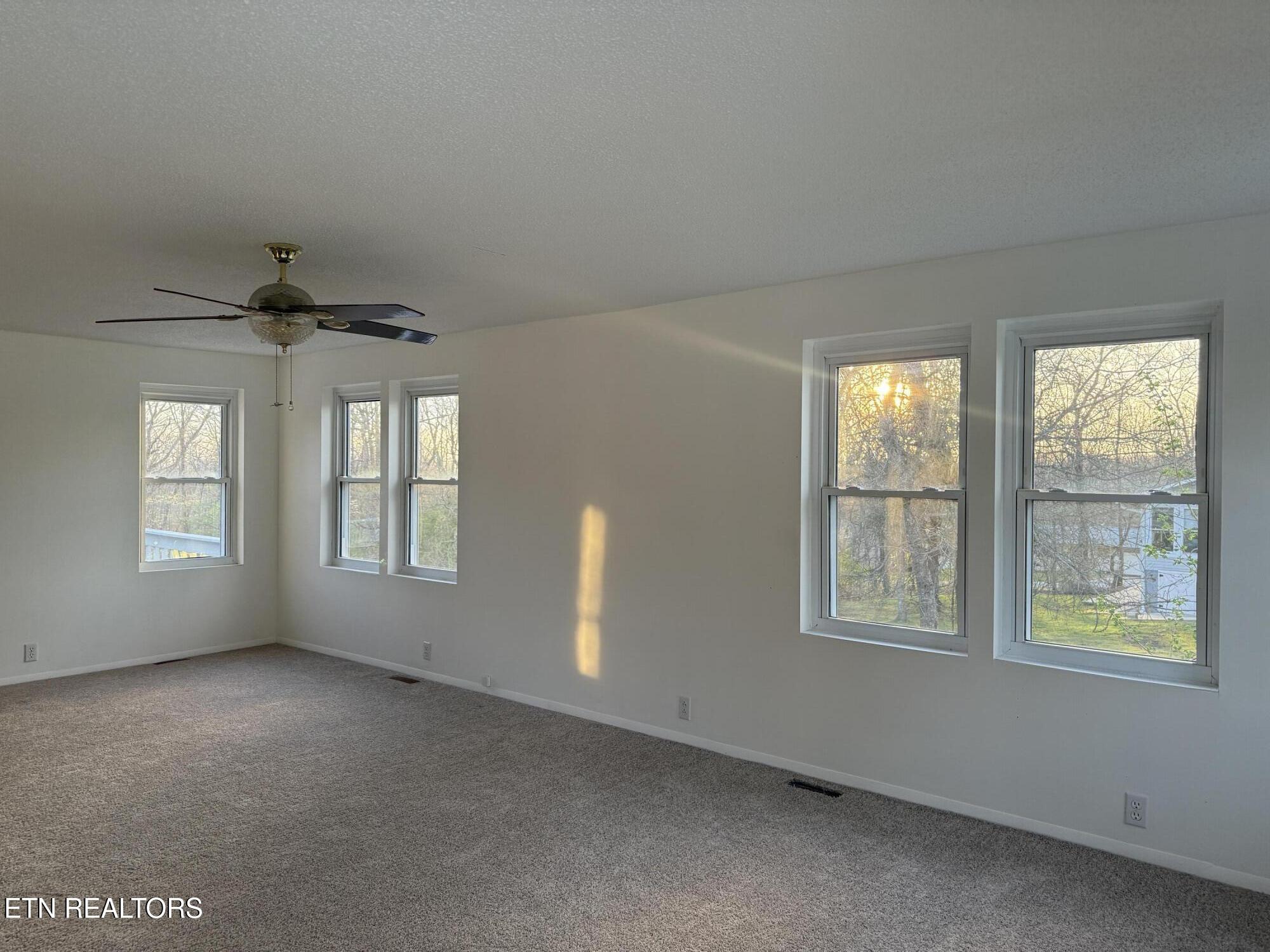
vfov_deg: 56.8
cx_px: 635
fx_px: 881
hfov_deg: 71.6
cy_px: 476
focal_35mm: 24
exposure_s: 1/145
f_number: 1.78
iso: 200
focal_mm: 6.76
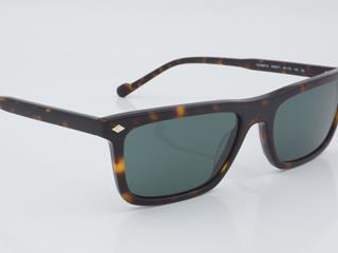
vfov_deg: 16.4
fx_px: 879
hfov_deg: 21.8
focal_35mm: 90
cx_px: 145
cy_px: 134
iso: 100
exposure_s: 1/3
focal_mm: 50
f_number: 32
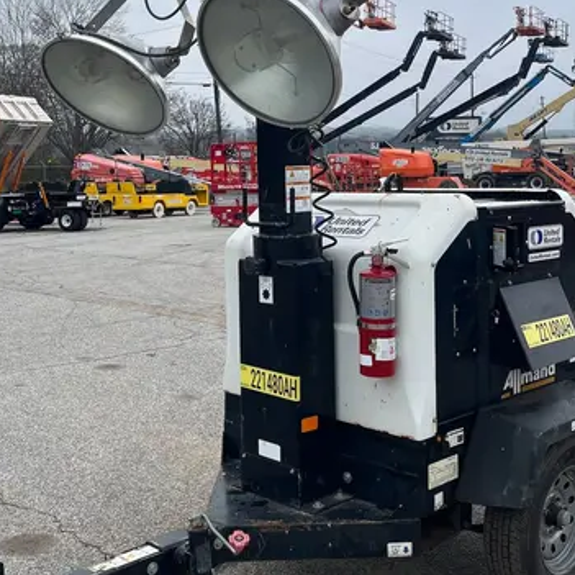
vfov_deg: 35.2
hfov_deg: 35.4
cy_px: 233
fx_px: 902
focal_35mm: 48
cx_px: 288
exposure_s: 1/1517
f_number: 1.6
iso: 50
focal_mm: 5.1
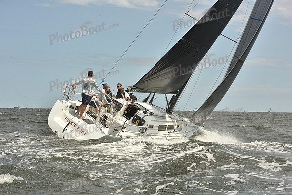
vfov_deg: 19.5
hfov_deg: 28.8
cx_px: 146
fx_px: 568
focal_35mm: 70
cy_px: 98
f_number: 10
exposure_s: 1/800
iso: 250
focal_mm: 70
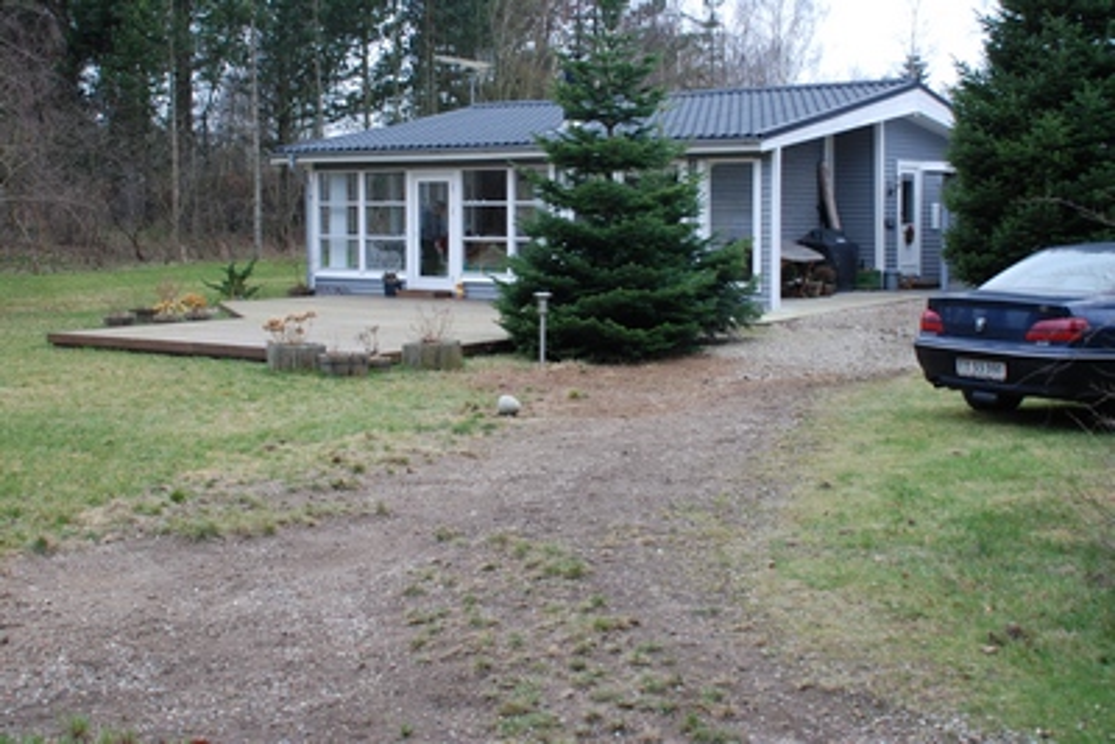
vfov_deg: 34.2
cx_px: 558
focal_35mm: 39
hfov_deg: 49.5
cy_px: 372
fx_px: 1208
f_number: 4
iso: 400
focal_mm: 26
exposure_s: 1/20
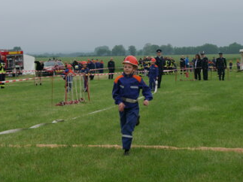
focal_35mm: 104
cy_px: 74
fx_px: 730
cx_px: 94
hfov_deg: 18.9
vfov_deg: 14.2
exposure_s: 1/250
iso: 200
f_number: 7.1
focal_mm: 42
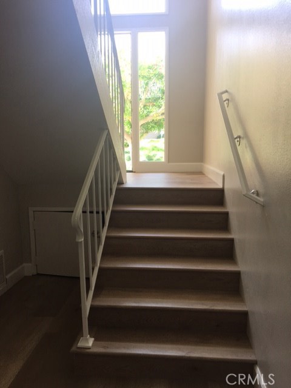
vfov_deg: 61.7
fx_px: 325
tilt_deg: -8.4
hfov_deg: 48.2
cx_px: 146
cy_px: 194
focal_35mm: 29
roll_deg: +0.1
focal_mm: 4.15
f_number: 2.2
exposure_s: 1/50
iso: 25
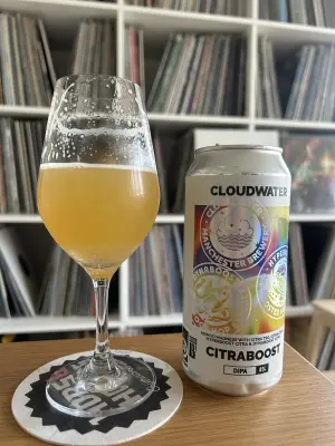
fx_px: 335
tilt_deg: -4.7
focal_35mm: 26
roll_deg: -0.5
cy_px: 223
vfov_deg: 67.3
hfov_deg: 53.1
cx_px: 168
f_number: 1.5
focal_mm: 5.7
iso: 125
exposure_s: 1/69
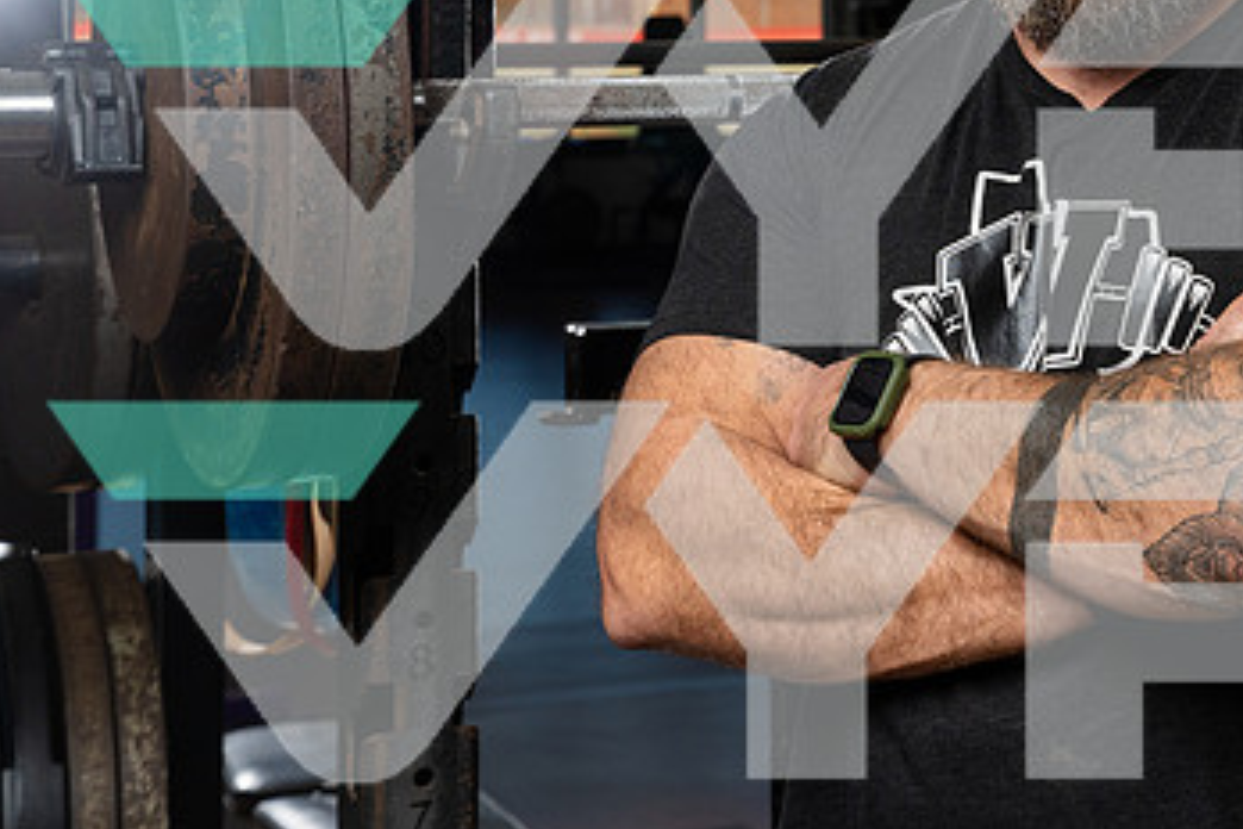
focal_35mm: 100
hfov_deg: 20.2
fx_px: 3453
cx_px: 968
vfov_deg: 13.6
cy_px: 159
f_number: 8
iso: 640
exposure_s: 1/250
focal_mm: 60
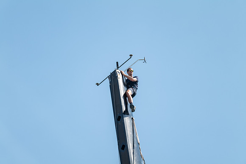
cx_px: 123
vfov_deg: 6.9
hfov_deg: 10.3
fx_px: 1367
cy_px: 82
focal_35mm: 200
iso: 100
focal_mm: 200
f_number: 2.8
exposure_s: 1/2000
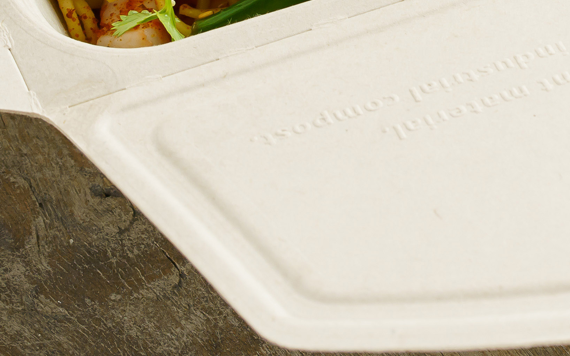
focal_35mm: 496
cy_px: -439
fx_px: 7705
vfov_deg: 2.6
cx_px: 812
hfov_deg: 4.2
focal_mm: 100
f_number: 9
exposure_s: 1/160
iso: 320
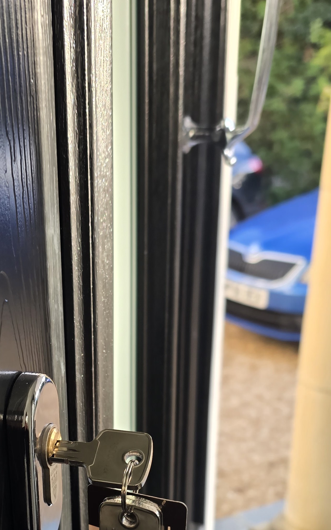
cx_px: 91
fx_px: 693
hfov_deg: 26.6
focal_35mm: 48
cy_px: 428
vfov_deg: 40.1
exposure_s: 1/100
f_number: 1.7
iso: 40
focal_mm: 6.3
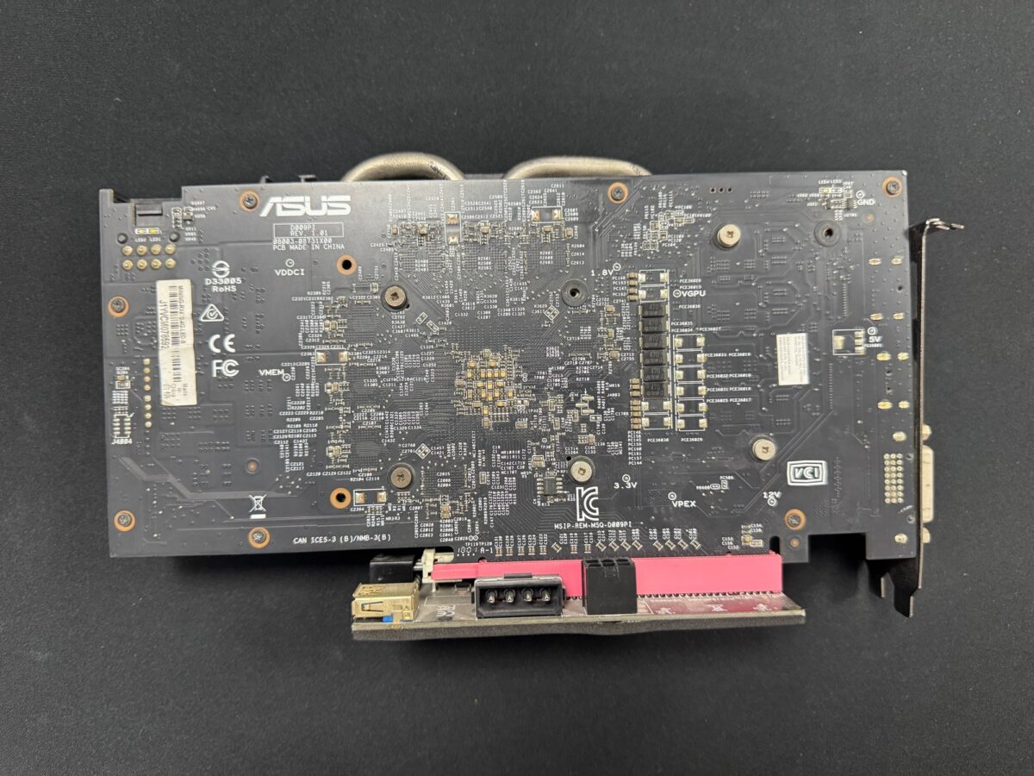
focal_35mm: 24
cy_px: 388
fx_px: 717
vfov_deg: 56.8
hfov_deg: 71.6
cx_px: 517
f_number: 1.78
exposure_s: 1/50
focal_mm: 6.76
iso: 320
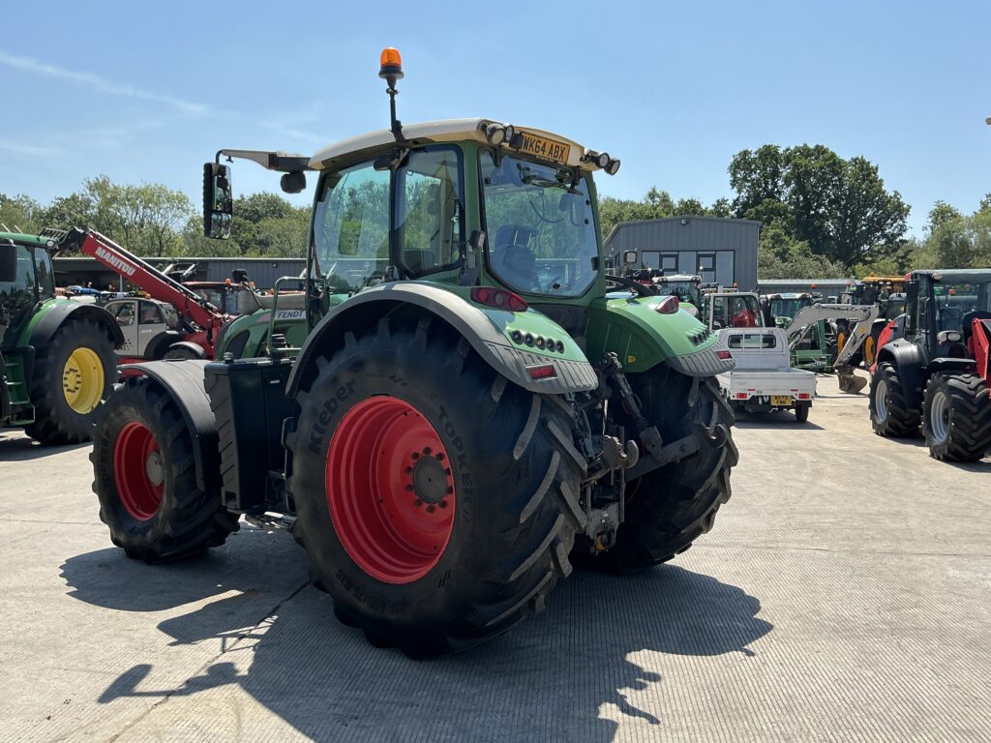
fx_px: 802
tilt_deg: -0.8
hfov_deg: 63.4
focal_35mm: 28
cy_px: 372
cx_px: 496
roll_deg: -1.9
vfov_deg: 49.7
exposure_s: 1/1490
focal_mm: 3
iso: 25
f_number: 1.8
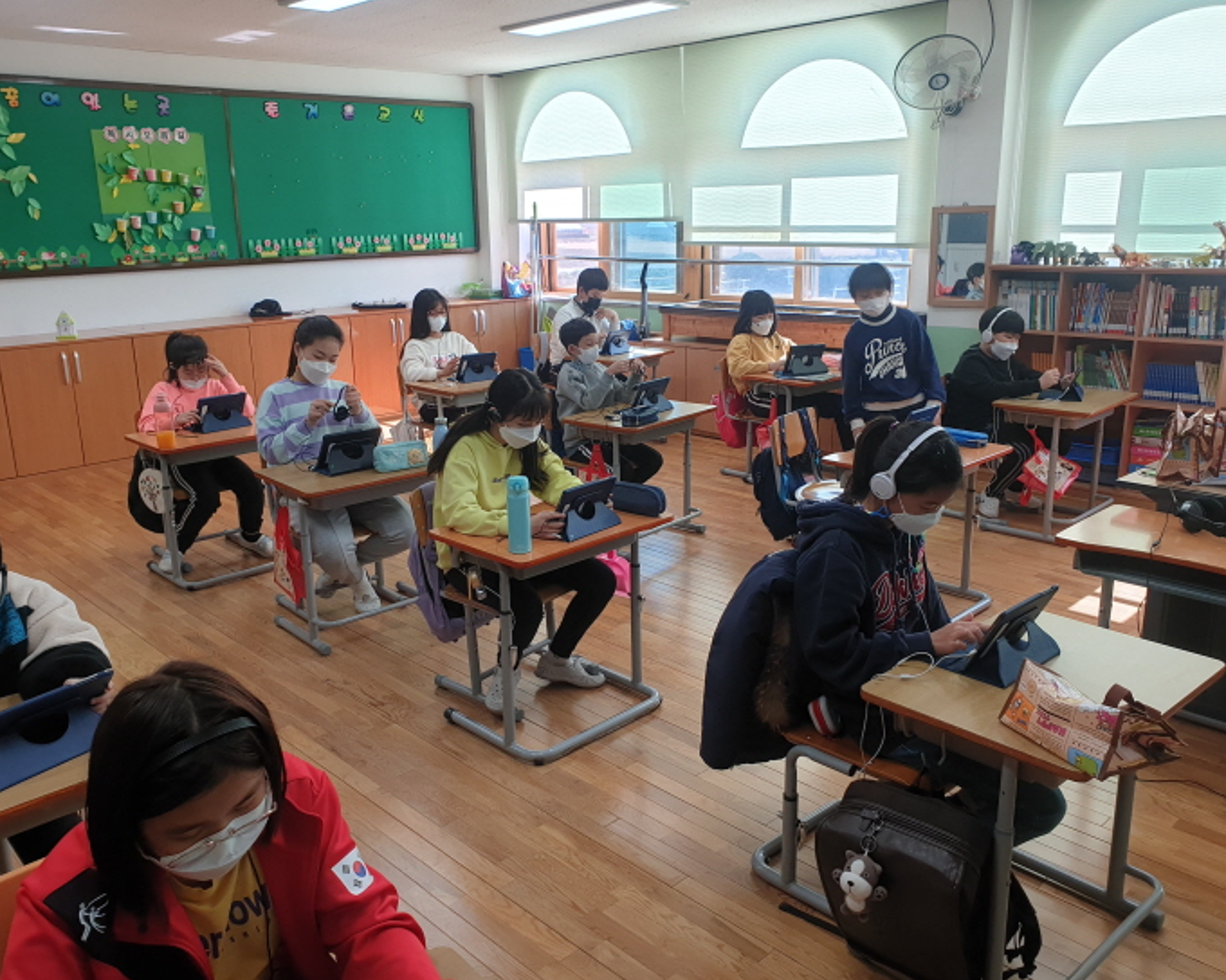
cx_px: 572
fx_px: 1016
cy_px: 494
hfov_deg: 62.1
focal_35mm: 28
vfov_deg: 51.5
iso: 50
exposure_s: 1/120
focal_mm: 4.3
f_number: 2.4
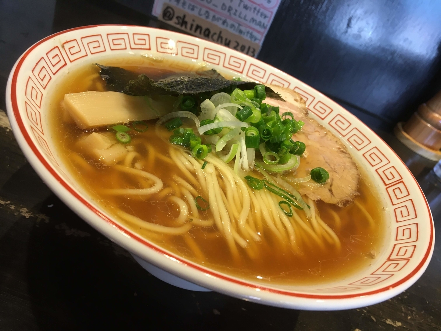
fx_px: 369
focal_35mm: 29
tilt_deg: -31.4
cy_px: 166
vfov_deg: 48.2
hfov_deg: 61.7
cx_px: 220
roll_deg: -24.1
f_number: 2.2
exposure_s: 1/33
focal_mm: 4.15
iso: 80
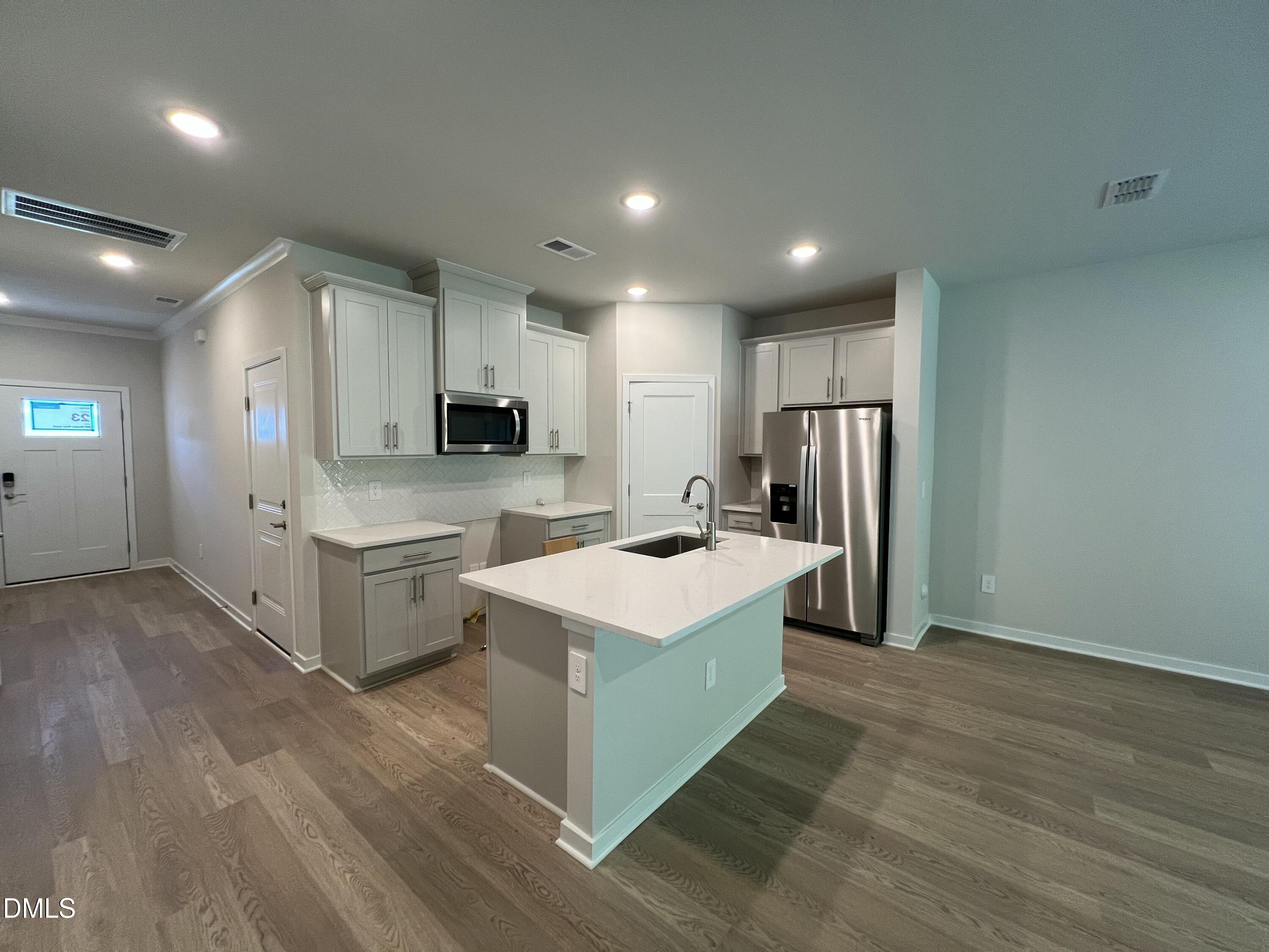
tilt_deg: -2.4
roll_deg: -0.5
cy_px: 476
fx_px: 477
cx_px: 634
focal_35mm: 13
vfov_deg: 89.9
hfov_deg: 106.2
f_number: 1.8
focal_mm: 1.57
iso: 160
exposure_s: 1/120
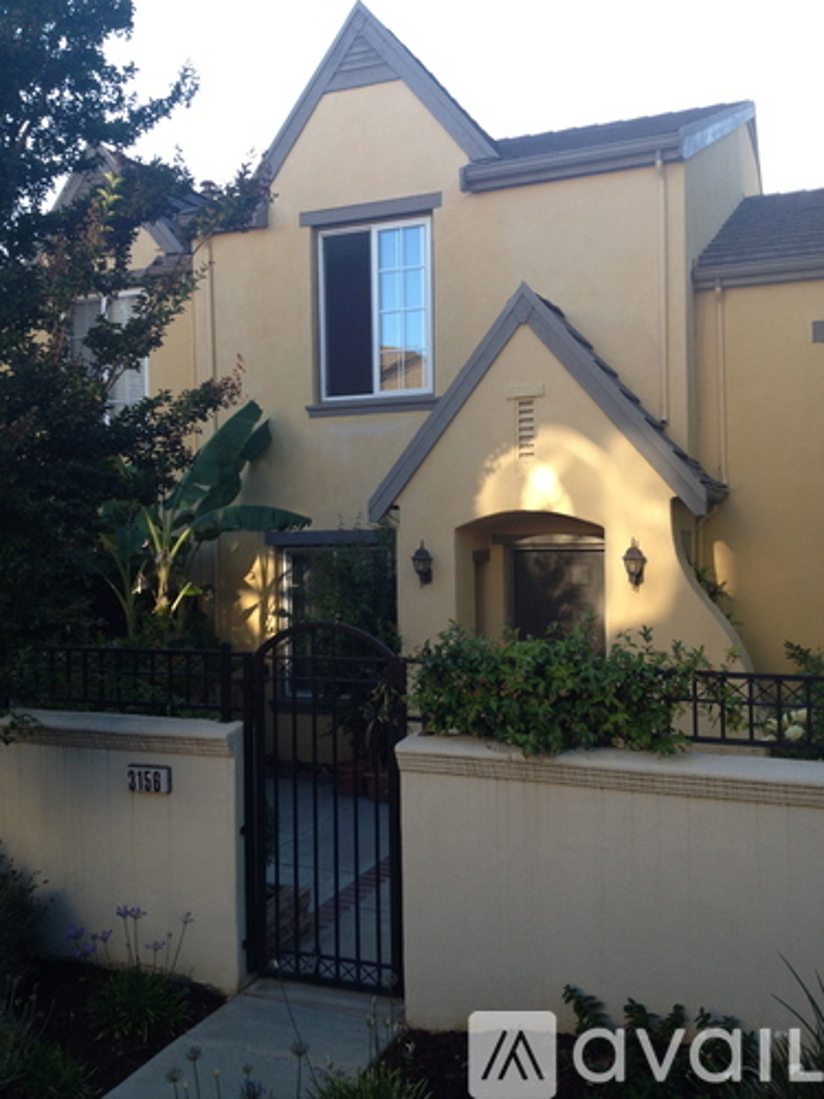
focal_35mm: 35
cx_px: 412
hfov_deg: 40.7
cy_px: 550
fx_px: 1111
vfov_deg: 52.6
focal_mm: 4.28
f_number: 2.4
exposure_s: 1/284
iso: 64
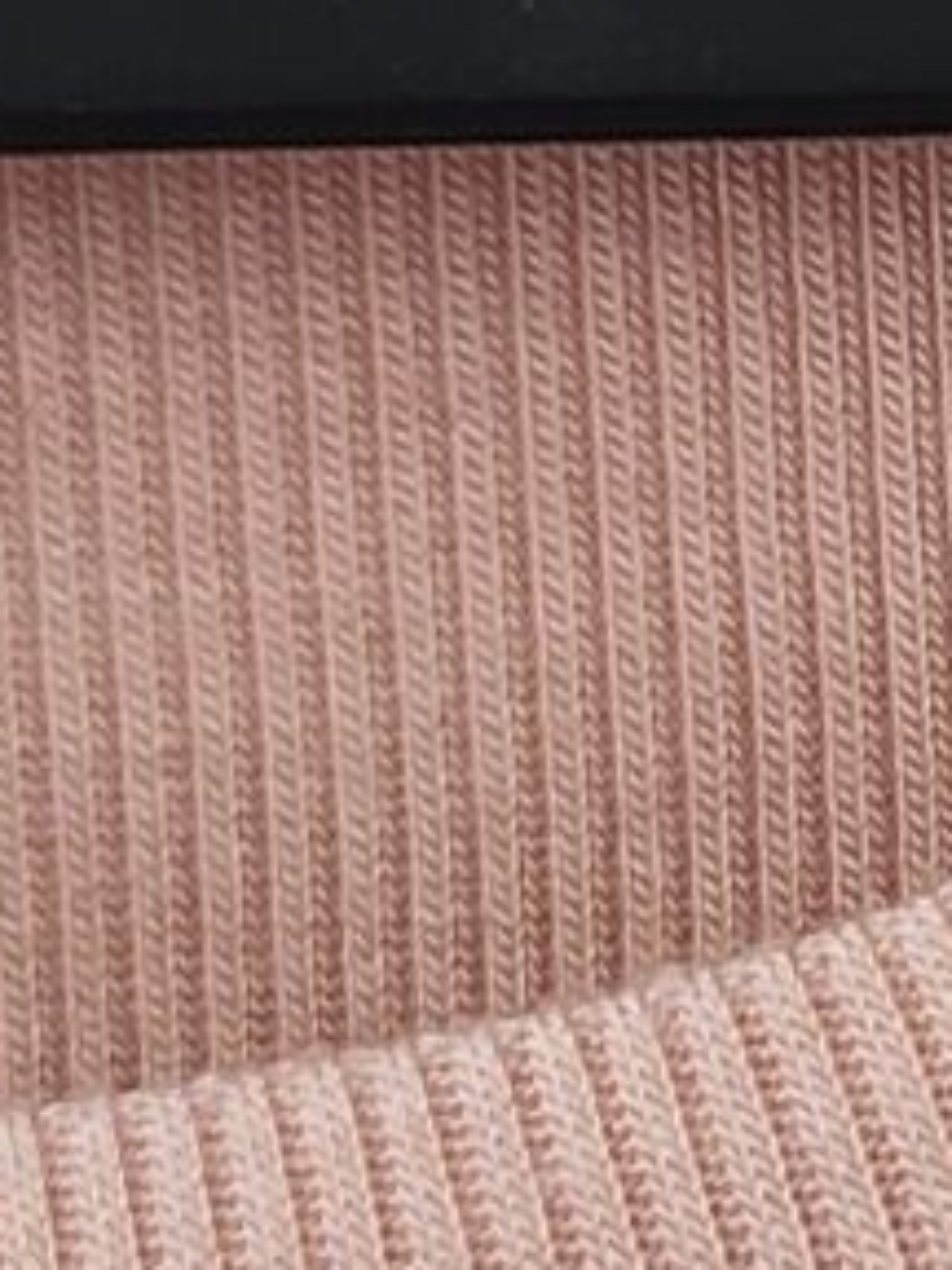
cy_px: 304
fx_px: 6784
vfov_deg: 10.7
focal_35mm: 185
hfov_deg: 7.8
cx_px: 1697
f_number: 1.8
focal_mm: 5.4
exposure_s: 1/60
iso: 250
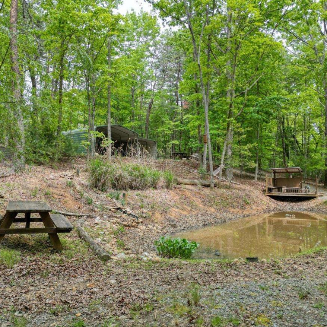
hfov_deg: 55.6
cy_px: 161
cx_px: 165
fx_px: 310
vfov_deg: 55.6
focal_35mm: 29
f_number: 1.7
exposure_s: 1/1000
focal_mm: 6.72
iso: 150
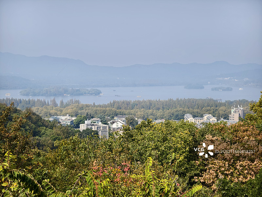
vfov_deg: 21.0
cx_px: 131
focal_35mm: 70
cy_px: 98
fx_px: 530
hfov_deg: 27.8
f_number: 2.57
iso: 50
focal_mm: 13.3
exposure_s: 1/370
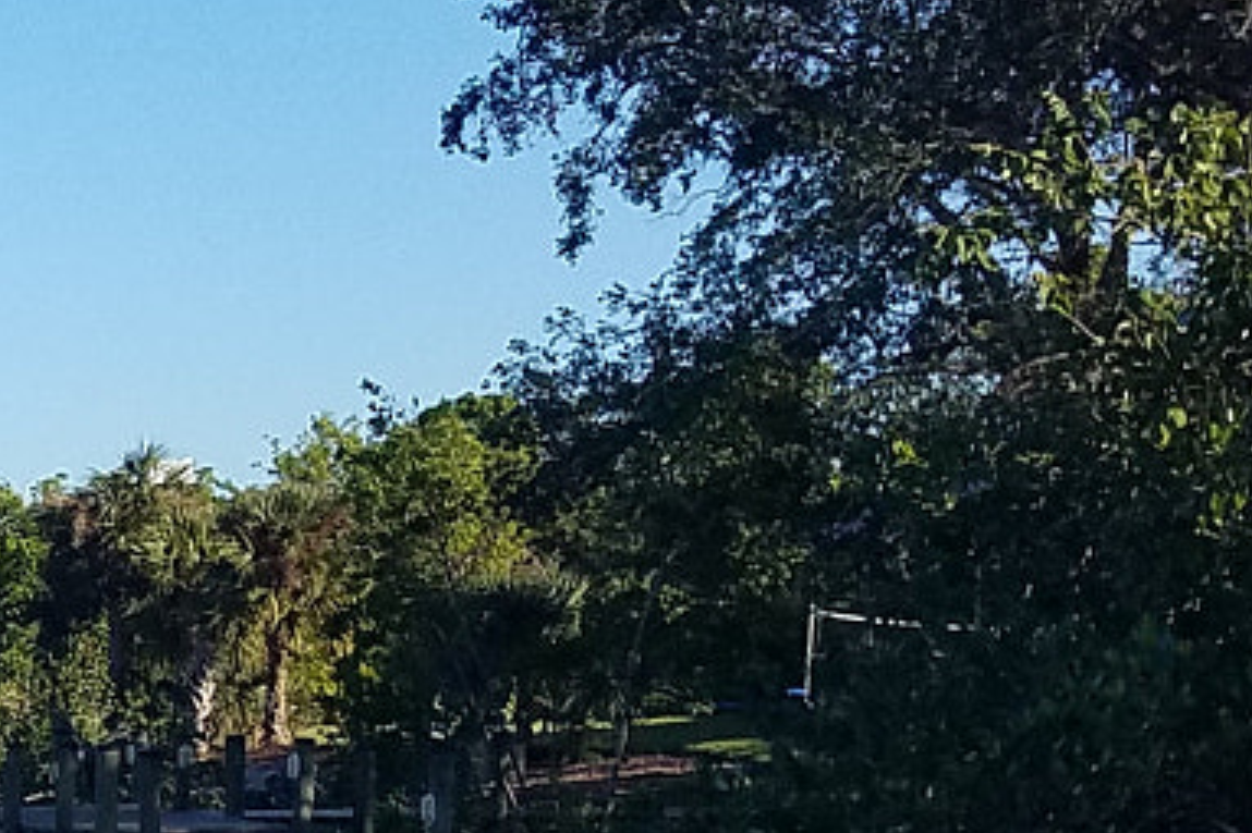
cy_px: 1042
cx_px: -719
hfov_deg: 16.3
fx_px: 3928
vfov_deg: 11.8
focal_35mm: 113
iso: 40
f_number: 1.7
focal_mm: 4.2
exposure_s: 1/1464
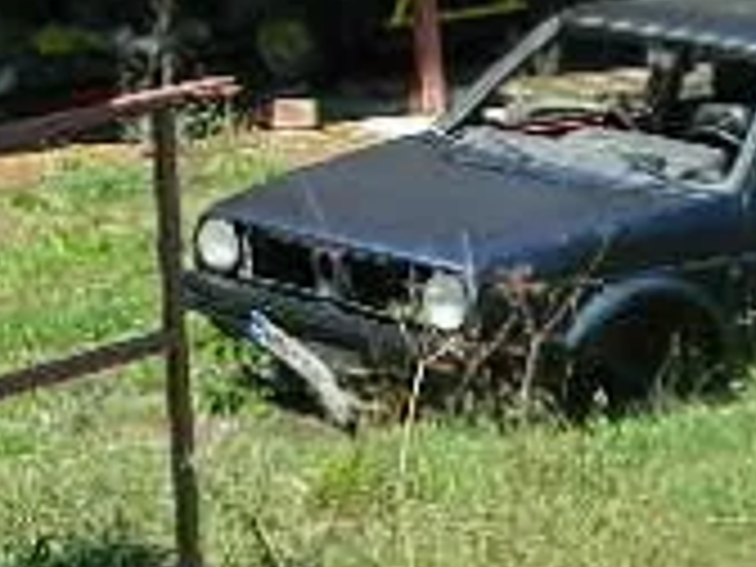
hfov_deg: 11.2
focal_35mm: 167
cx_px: -522
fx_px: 3647
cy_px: -238
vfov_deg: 8.7
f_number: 3.2
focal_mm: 5.1
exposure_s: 1/500
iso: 80
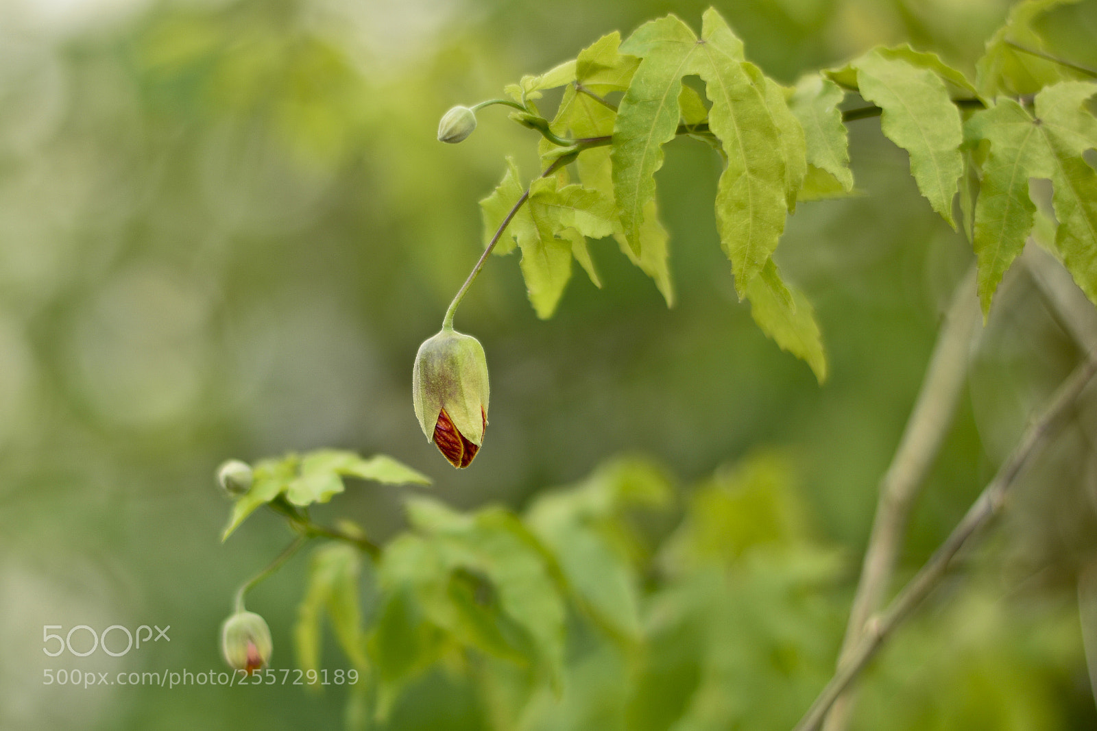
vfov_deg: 18.2
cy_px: 366
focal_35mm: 75
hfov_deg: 27.0
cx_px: 548
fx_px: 2285
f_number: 1.8
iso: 100
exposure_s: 1/640
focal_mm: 50
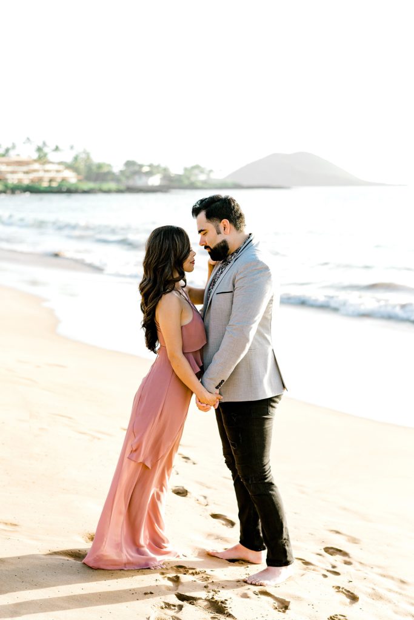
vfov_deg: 34.5
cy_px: 310
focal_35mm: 58
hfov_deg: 23.4
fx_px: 1000
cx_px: 207
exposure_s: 1/1000
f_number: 2.8
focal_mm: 58
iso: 200
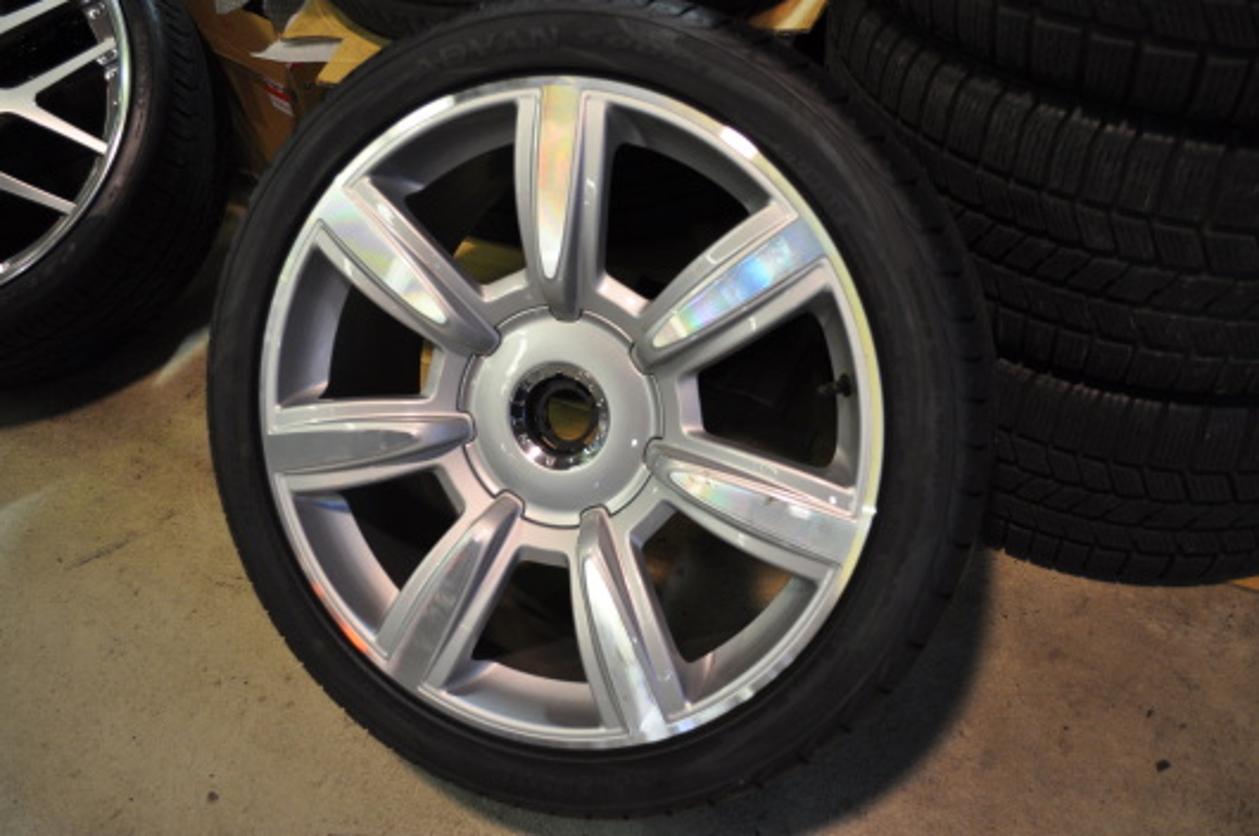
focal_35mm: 33
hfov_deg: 57.3
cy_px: 418
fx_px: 1153
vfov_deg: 39.9
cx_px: 630
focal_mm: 22
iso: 640
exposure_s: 1/60
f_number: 4
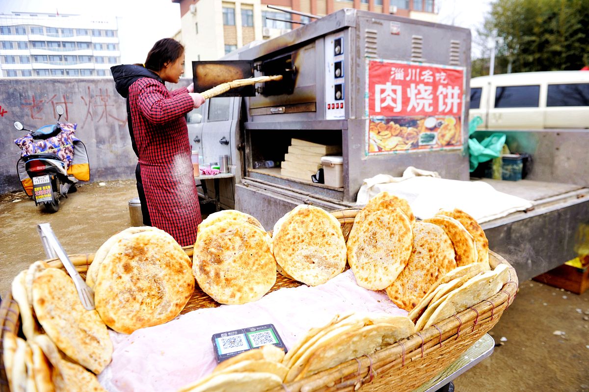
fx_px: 392
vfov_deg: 53.1
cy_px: 196
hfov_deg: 73.8
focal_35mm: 24
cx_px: 294
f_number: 4
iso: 200
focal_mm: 24
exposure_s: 1/400
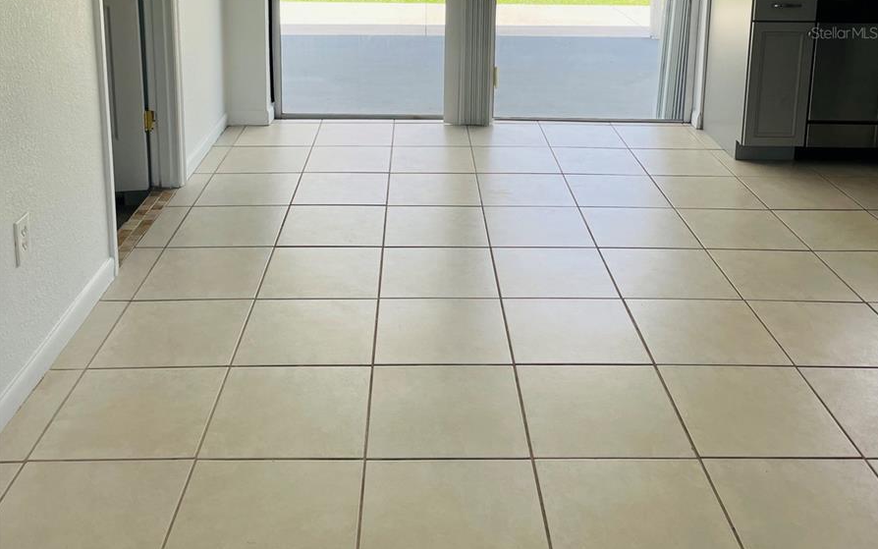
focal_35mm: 37
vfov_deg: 32.4
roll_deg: -0.1
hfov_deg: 52.7
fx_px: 885
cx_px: 439
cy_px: 32
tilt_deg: -12.3
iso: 32
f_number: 1.6
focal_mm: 4.2
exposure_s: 1/754
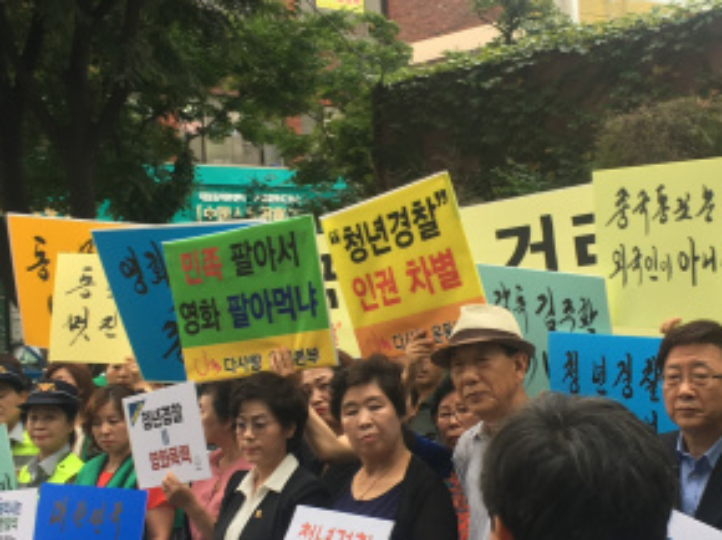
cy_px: 352
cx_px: 418
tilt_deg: -0.8
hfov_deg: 29.8
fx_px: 1355
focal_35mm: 65
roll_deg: +2.4
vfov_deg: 22.5
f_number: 2.2
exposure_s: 1/60
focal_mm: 4.15
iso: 25
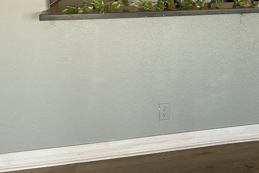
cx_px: 211
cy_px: 16
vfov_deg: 23.1
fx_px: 410
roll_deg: -0.3
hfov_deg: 33.9
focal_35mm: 57
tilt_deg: -7.4
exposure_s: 1/88
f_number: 1.8
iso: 64
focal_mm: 3
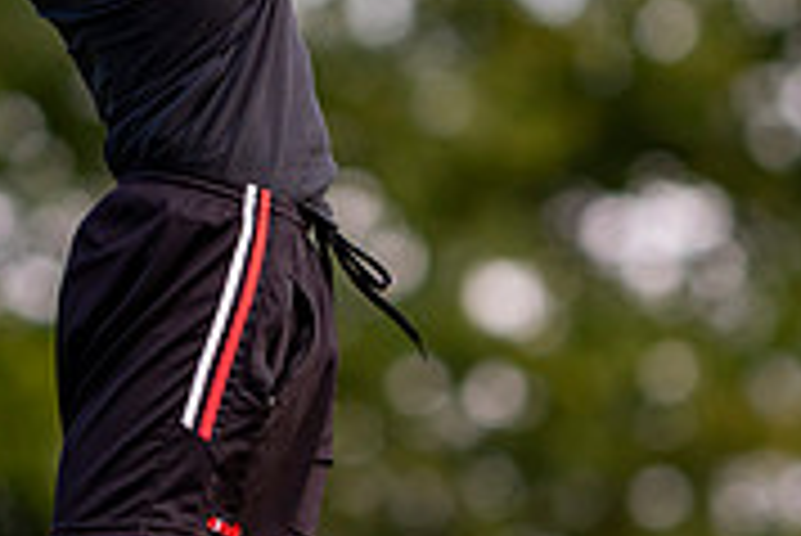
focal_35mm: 1467
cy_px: 133
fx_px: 32666
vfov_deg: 0.9
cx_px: 162
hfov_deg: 1.4
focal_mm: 300
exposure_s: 1/1000
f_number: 2.8
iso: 360
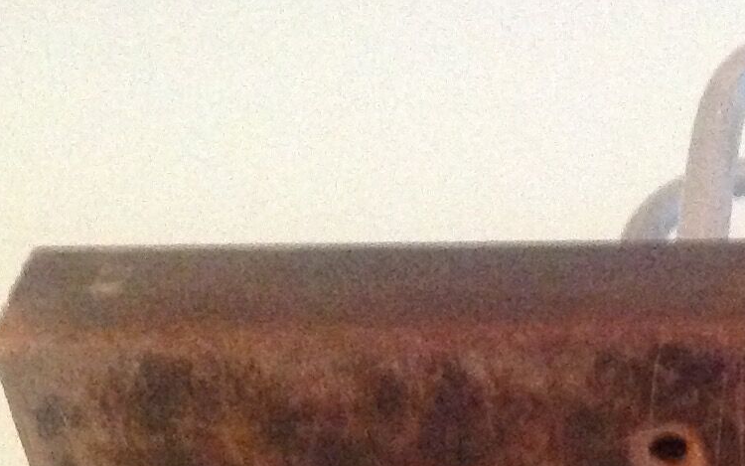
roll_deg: -1.4
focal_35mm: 128
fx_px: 2599
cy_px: 499
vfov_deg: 10.1
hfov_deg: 15.0
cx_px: 1150
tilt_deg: -40.8
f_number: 2.4
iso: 800
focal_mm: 4.28
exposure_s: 1/17
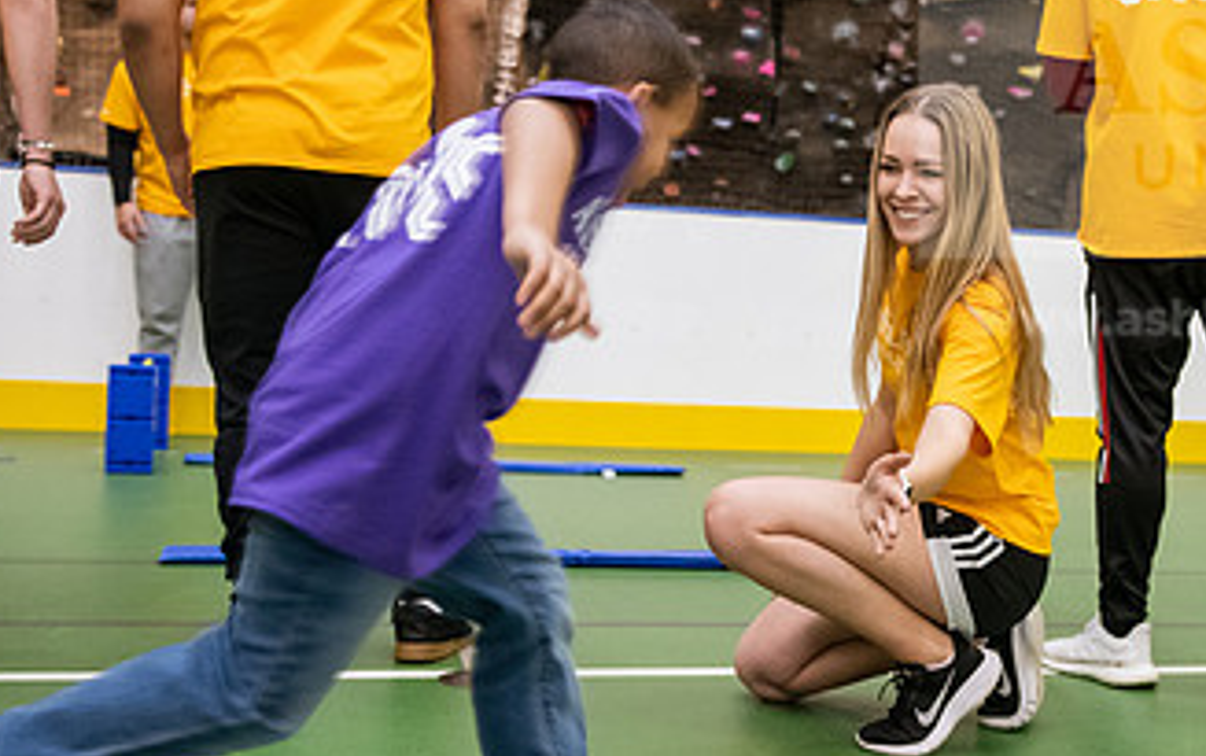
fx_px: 1842
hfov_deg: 35.9
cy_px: 396
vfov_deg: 23.2
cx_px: 808
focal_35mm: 56
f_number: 3.2
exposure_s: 1/200
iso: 3200
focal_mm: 31
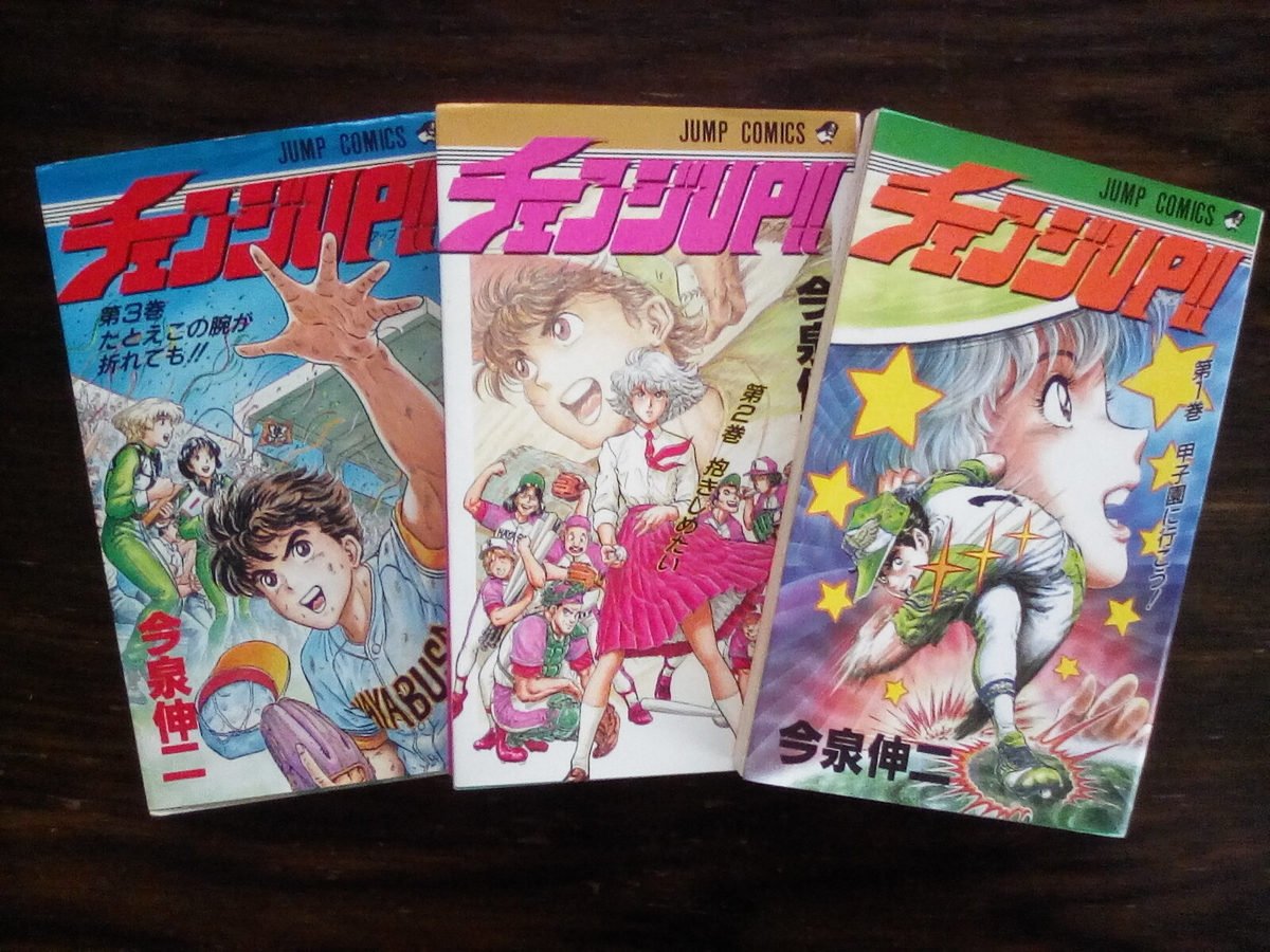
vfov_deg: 40.7
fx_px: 1284
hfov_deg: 52.6
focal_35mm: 35
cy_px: 476
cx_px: 635
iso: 217
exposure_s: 1/25
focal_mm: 2.9
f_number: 2.8
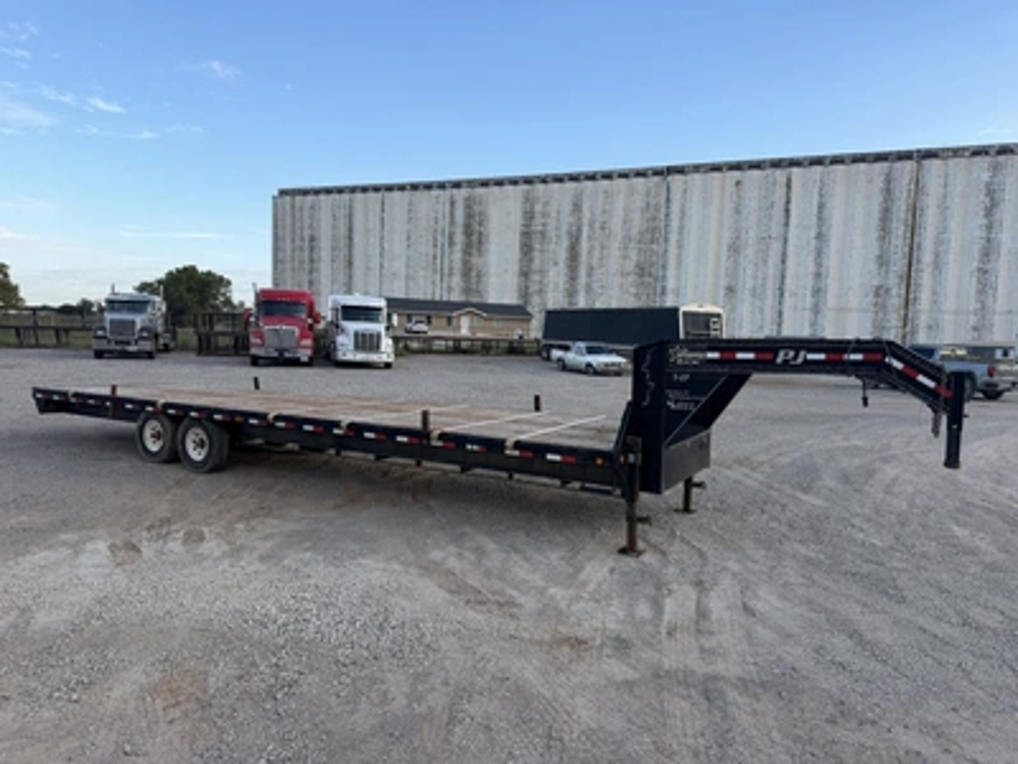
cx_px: 509
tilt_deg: -2.8
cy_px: 382
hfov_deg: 71.6
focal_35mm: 24
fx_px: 706
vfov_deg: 56.8
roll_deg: -2.1
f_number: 1.78
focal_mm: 6.76
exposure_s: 1/1770
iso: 80
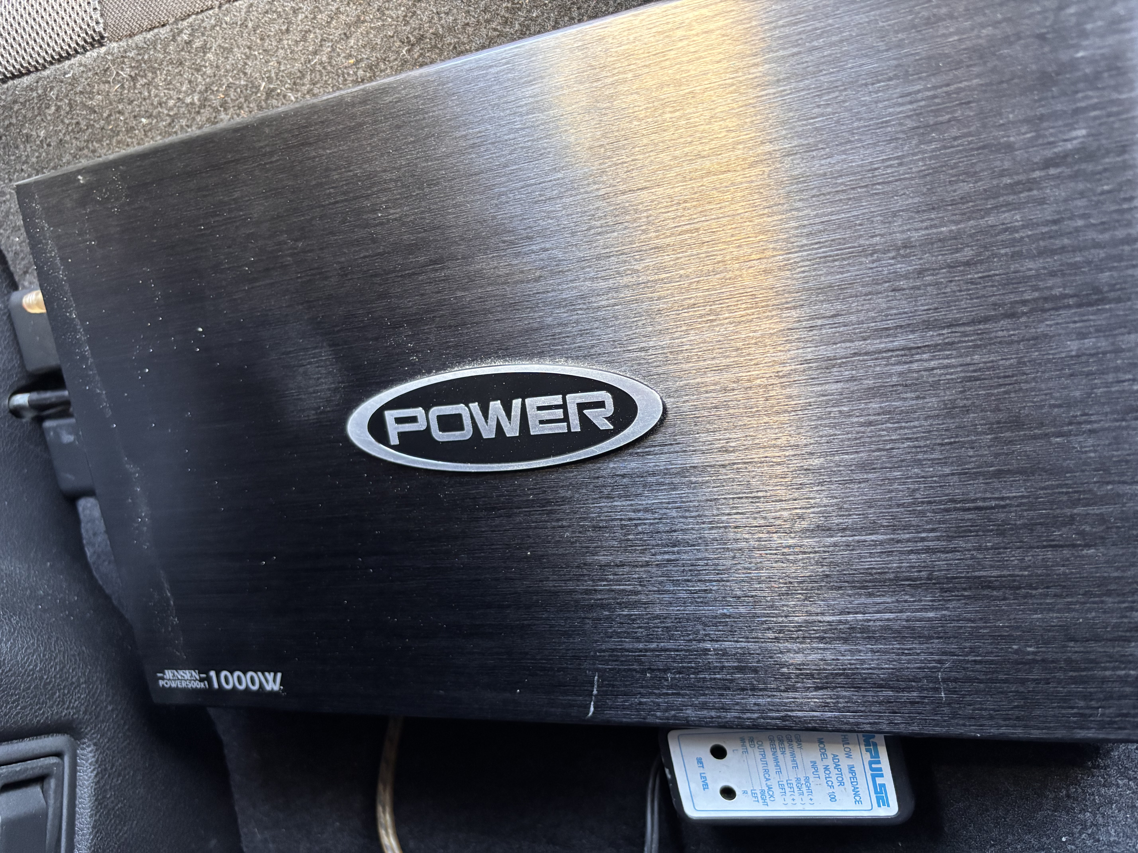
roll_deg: +0.7
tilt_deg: +9.2
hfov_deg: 67.3
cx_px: 569
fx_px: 855
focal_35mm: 26
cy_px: 426
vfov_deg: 53.1
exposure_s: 1/60
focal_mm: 5.96
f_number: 1.6
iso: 500
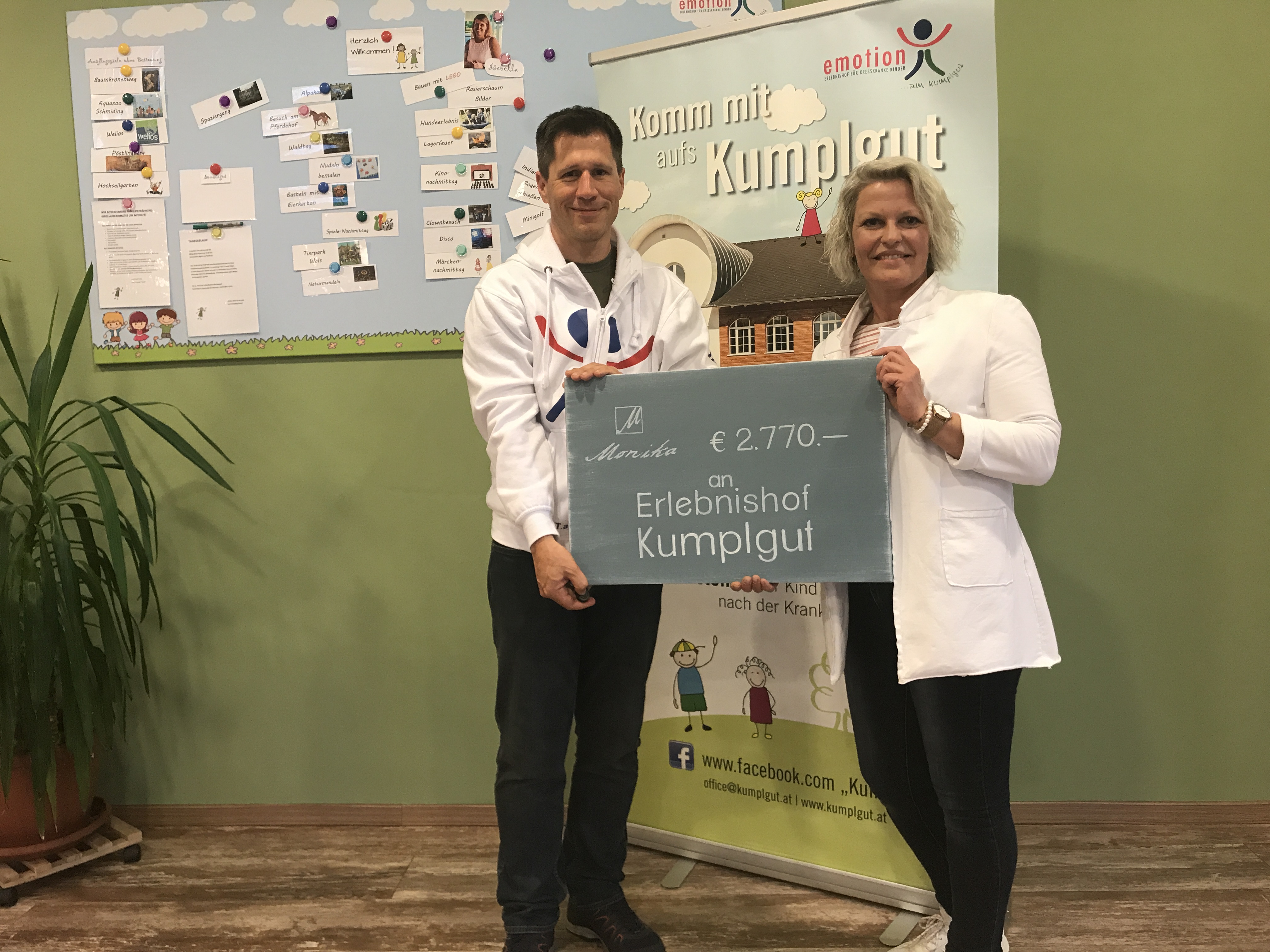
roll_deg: +2.7
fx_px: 1027
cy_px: 476
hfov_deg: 63.4
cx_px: 635
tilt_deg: -4.7
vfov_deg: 49.7
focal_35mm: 28
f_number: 1.8
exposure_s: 1/17
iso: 40
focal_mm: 3.99
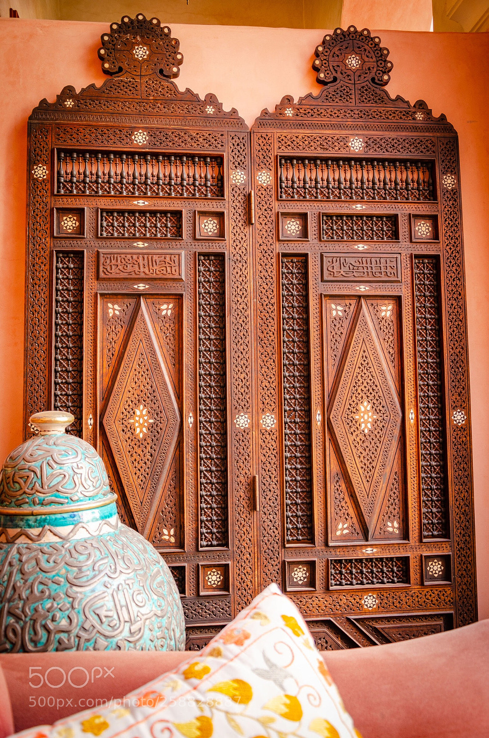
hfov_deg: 41.5
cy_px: 369
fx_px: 645
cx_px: 244
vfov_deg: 59.6
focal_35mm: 32
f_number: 3.8
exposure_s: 1/30
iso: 200
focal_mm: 21
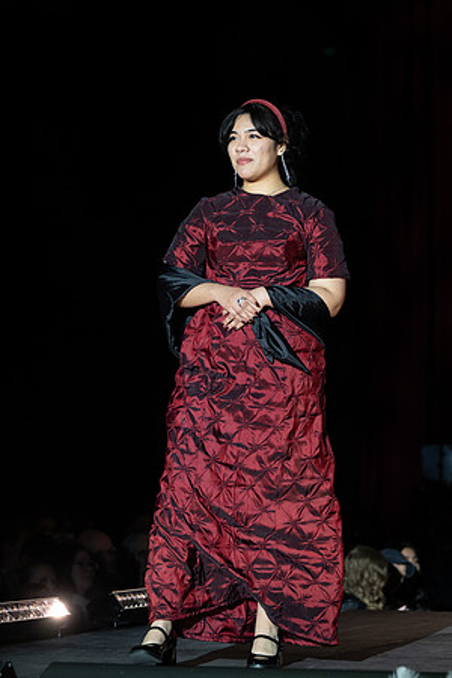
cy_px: 322
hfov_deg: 9.0
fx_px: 2883
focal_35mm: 153
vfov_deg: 13.4
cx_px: 211
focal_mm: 92
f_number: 3.5
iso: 800
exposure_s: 1/640
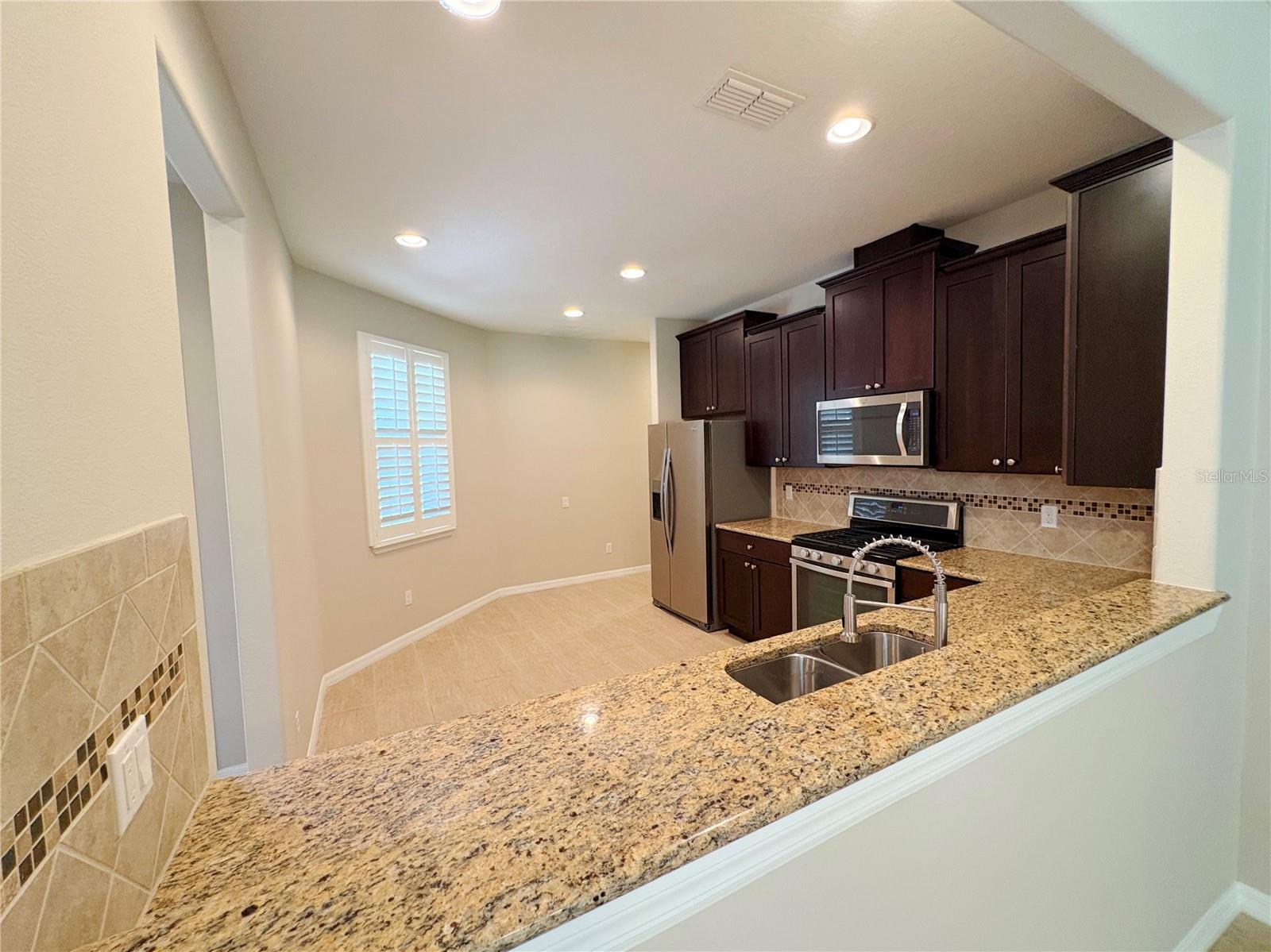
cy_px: 476
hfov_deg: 102.1
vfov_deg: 85.6
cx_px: 636
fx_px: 514
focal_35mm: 14
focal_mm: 2.22
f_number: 2.2
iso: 400
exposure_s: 1/60
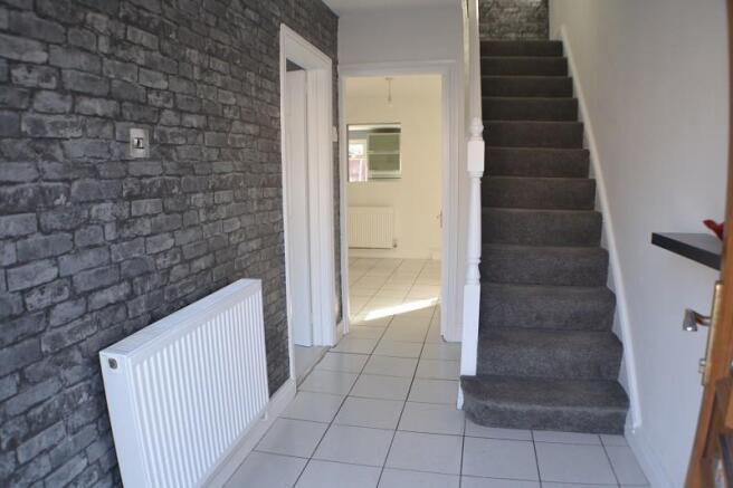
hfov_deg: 57.2
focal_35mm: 33
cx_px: 366
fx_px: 672
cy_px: 244
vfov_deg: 39.9
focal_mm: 22
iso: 400
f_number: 3.8
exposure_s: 1/125
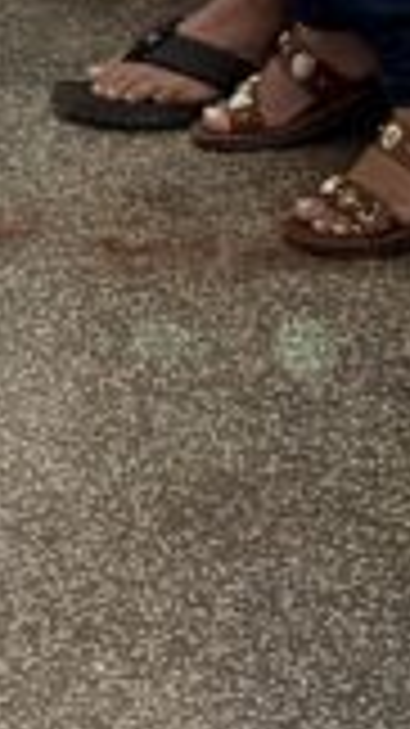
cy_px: -1346
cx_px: -50
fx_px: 5204
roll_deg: +3.3
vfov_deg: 7.2
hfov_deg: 4.5
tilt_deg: -1.7
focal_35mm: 269
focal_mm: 5.96
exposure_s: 1/60
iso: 200
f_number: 1.6
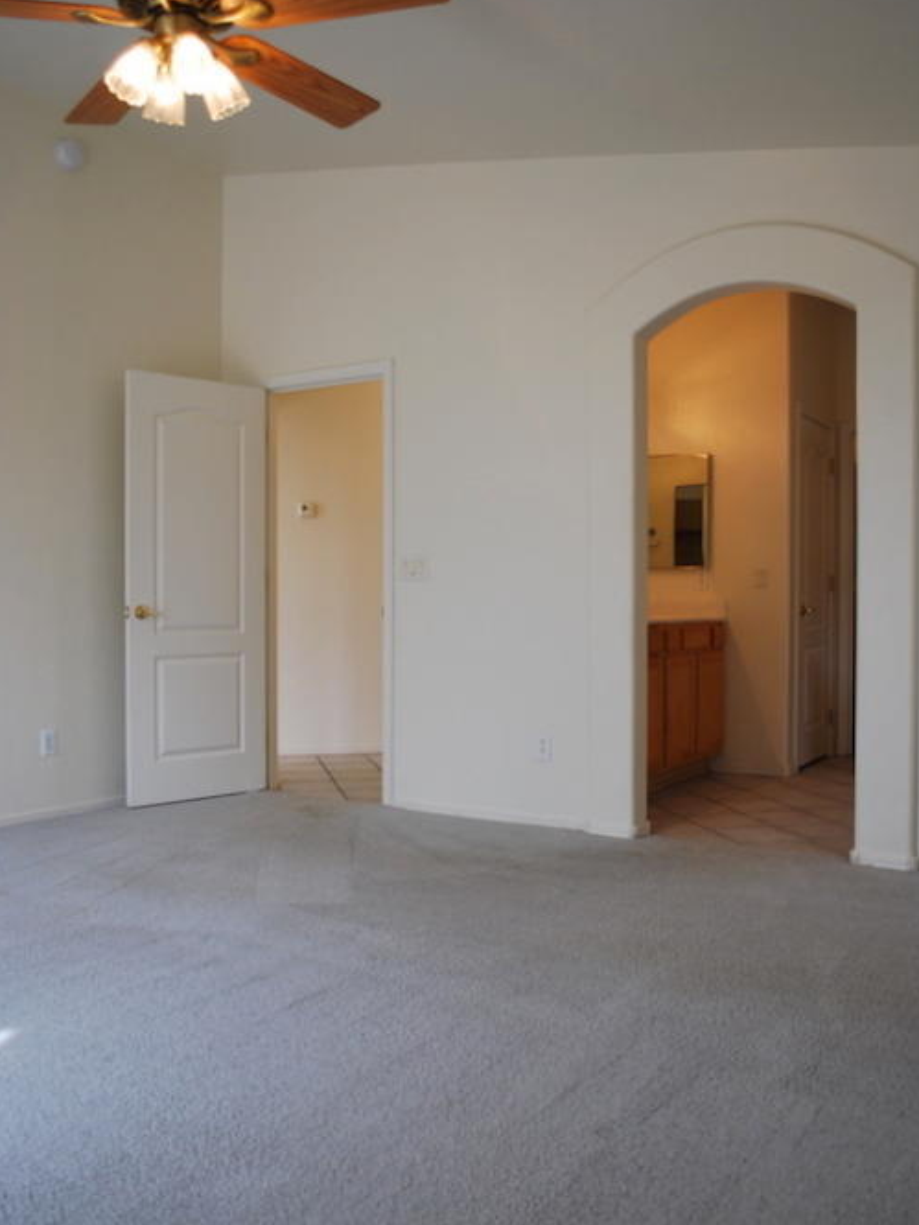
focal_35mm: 30
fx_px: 1062
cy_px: 621
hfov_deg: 46.8
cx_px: 468
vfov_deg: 60.0
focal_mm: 18
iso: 200
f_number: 4
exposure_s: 1/60
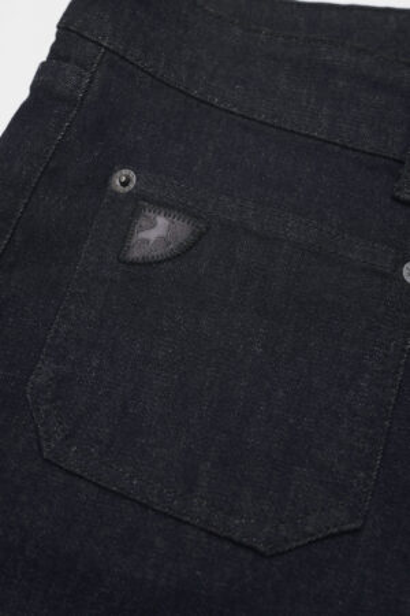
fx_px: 854
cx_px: 205
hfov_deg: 27.0
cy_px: 308
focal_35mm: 50
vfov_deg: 39.6
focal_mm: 50
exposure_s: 1/160
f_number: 10
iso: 100
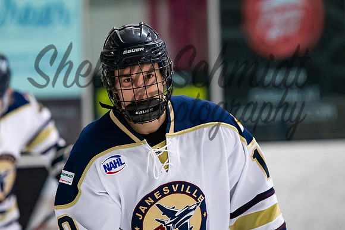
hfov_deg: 5.5
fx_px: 3595
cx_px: 131
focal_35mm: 375
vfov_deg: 3.7
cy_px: 109
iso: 2000
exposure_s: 1/800
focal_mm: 200
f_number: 3.2
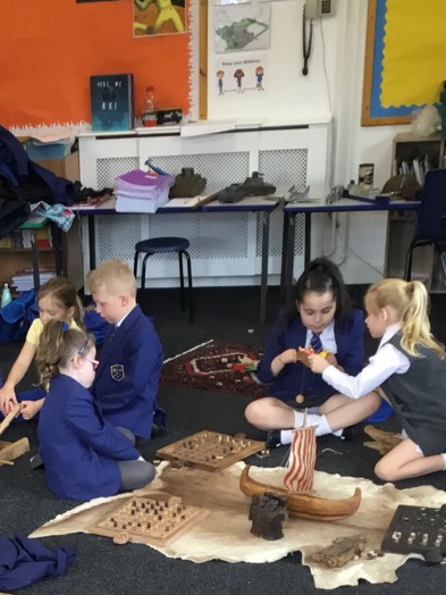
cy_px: 664
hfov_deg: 20.0
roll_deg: +6.1
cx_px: -9
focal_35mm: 71
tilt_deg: -29.7
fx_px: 1220
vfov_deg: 25.3
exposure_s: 1/33
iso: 32
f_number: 2.4
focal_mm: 3.3
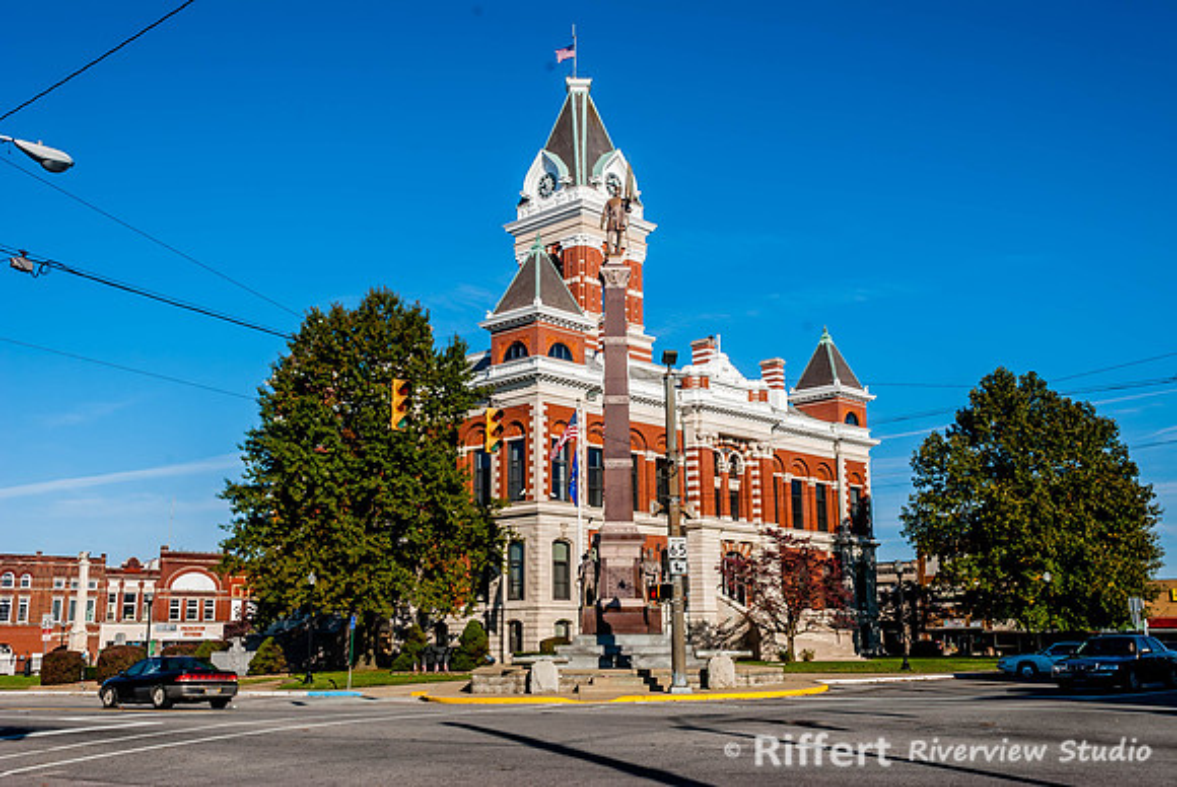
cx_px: 588
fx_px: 1178
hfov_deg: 53.1
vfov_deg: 37.0
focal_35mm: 36
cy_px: 394
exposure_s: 1/100
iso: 100
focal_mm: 24
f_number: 13
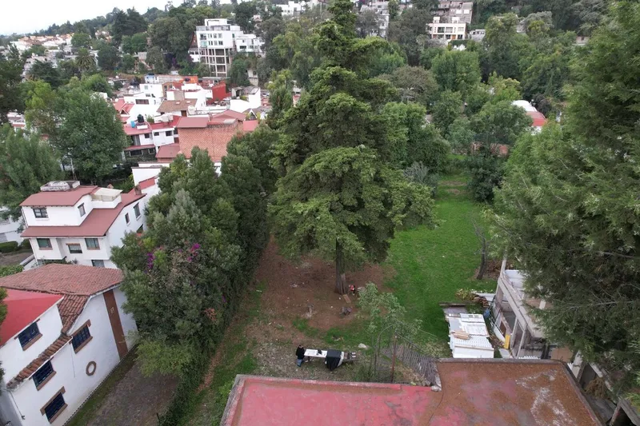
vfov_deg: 57.2
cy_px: 213
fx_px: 391
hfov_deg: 78.6
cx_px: 320
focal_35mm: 22
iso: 110
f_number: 2.8
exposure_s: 1/25
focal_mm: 8.38
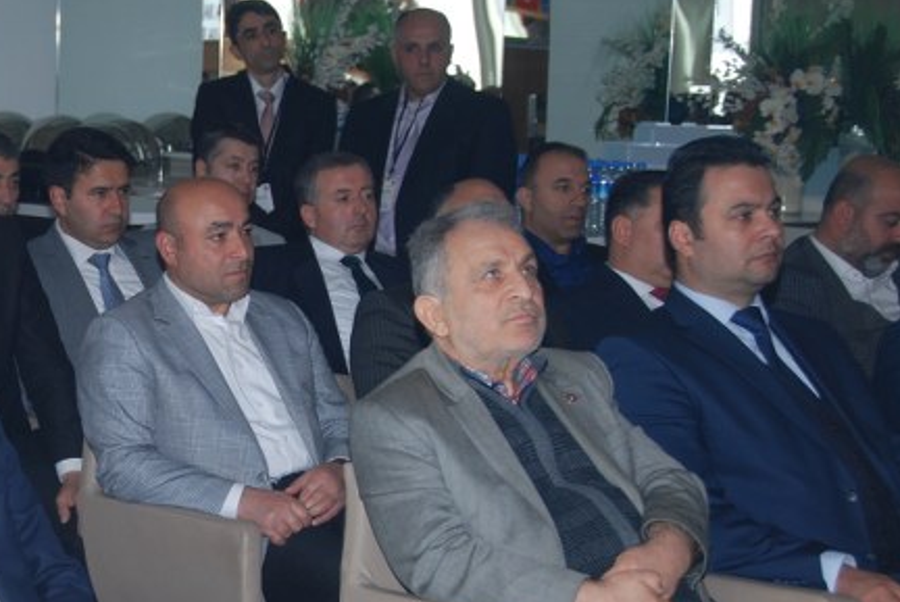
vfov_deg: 13.7
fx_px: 2502
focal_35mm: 100
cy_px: 446
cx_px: 171
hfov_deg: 20.2
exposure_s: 1/60
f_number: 4.5
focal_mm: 36
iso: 200
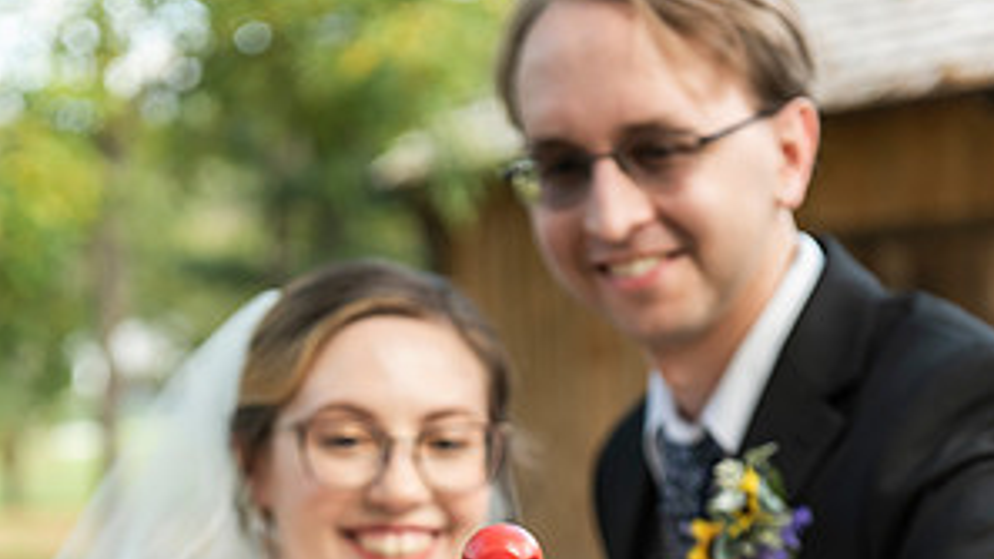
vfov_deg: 10.7
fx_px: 2925
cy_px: 649
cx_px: 499
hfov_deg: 19.3
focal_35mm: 111
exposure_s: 1/250
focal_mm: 70
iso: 400
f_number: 4
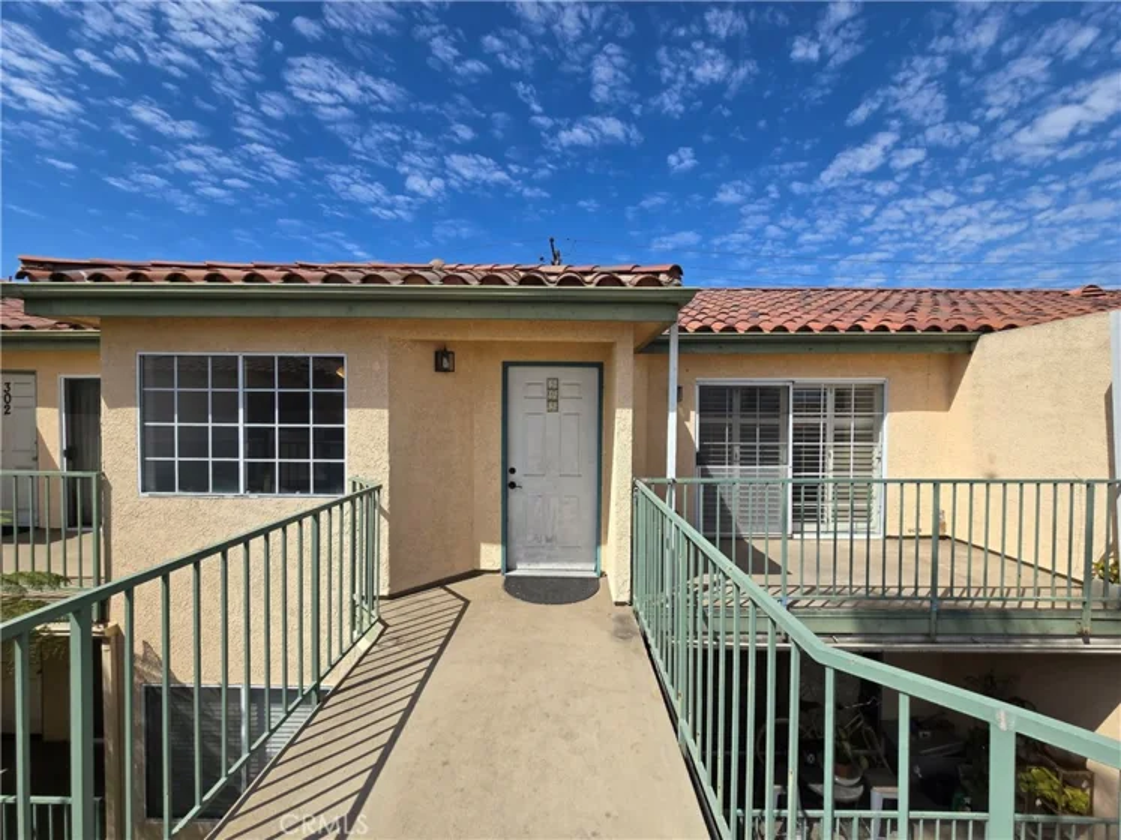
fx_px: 421
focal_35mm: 13
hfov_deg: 106.2
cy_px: 420
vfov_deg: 89.9
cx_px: 560
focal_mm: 2.2
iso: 50
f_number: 2.2
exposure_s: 1/3273
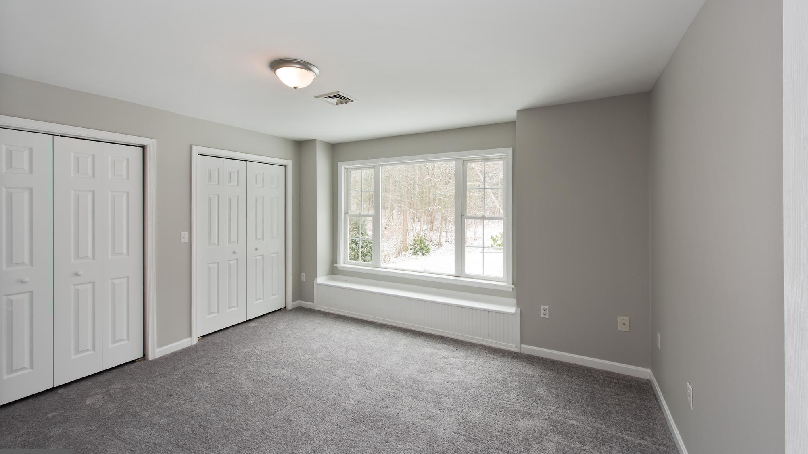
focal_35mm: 15
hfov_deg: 103.0
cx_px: 397
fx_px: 321
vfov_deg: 70.3
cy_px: 203
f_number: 8
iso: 200
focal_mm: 14
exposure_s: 1/8
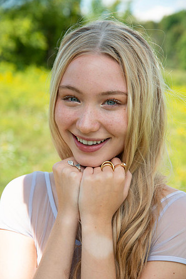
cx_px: 93
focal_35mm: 96
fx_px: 743
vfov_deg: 21.2
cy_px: 140
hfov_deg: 14.3
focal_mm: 95
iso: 320
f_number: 8
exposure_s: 1/640
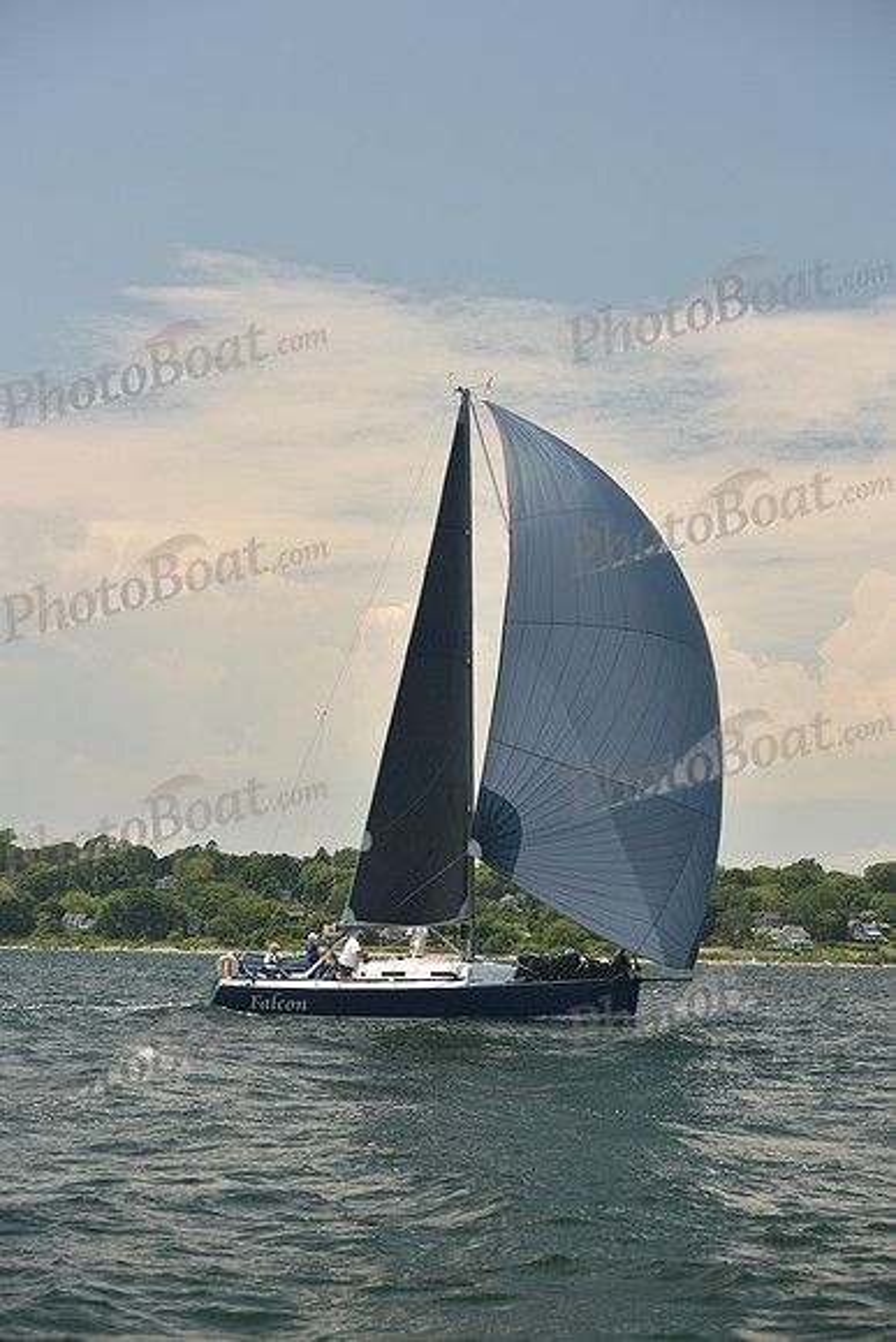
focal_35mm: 70
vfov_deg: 28.8
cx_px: 448
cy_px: 671
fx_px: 2612
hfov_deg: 19.5
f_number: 5.6
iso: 250
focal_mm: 70
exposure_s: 1/640
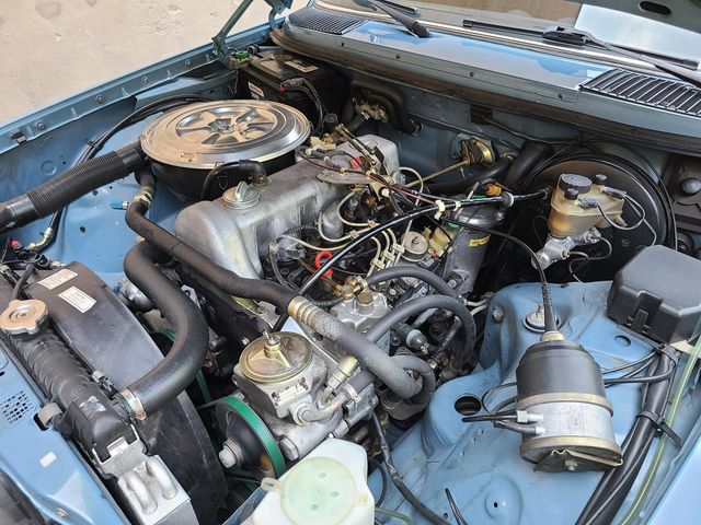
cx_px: 350
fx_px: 527
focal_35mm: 26
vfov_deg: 53.1
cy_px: 262
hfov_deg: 67.3
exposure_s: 1/59
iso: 64
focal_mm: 5.4
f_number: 1.8
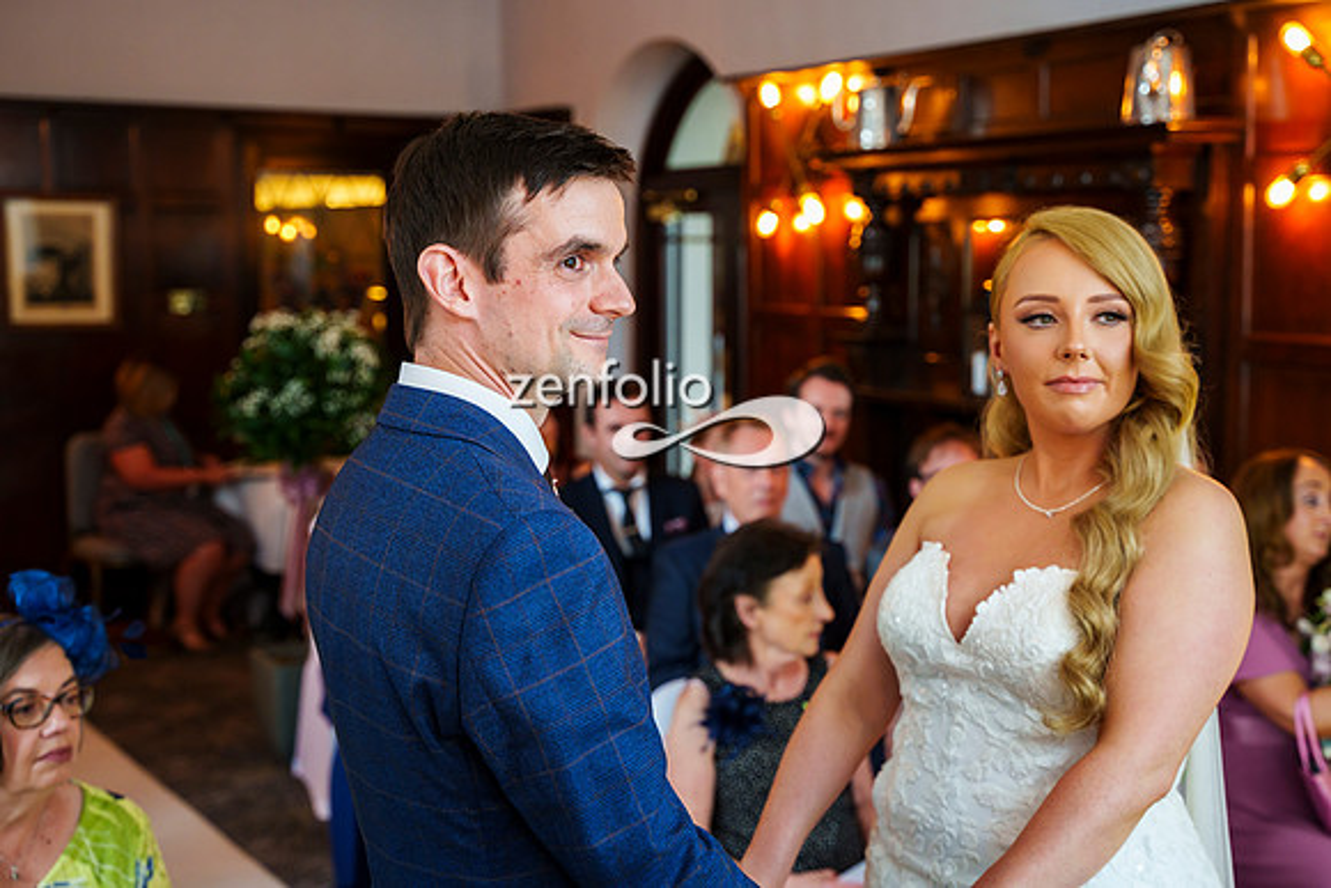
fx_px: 1899
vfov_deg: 26.3
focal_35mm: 51
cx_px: 682
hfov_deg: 38.6
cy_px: 434
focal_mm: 50
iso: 1600
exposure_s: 1/125
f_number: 3.5
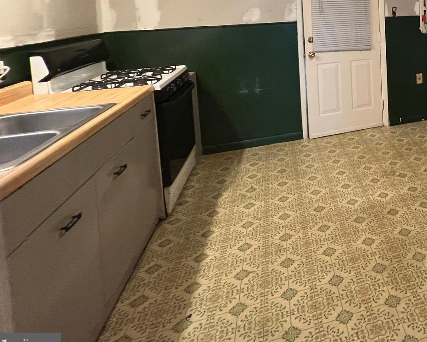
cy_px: 28
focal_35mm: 27
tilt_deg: -3.4
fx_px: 341
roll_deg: +2.5
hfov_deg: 53.6
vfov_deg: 47.3
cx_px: 405
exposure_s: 1/60
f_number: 1.8
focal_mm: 1.57
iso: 400
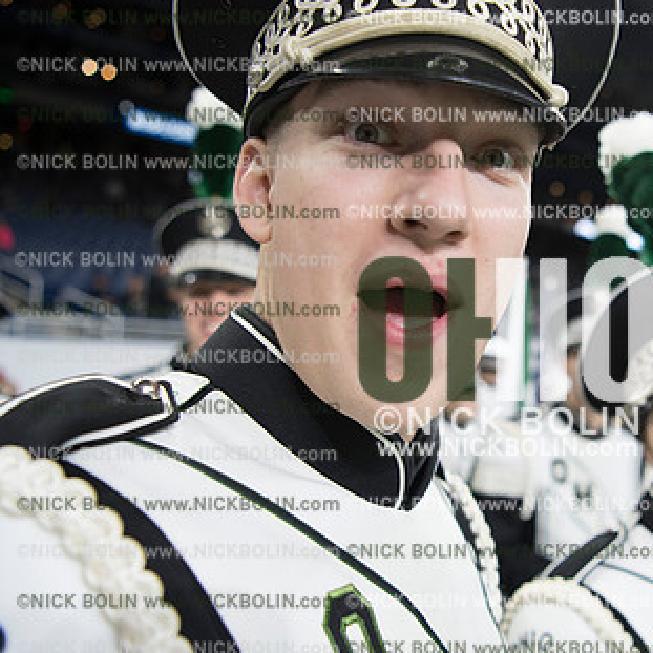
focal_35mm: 38
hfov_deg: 42.2
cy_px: 358
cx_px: 506
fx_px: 811
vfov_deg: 43.8
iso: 1250
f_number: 2.8
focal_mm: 24
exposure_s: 1/800
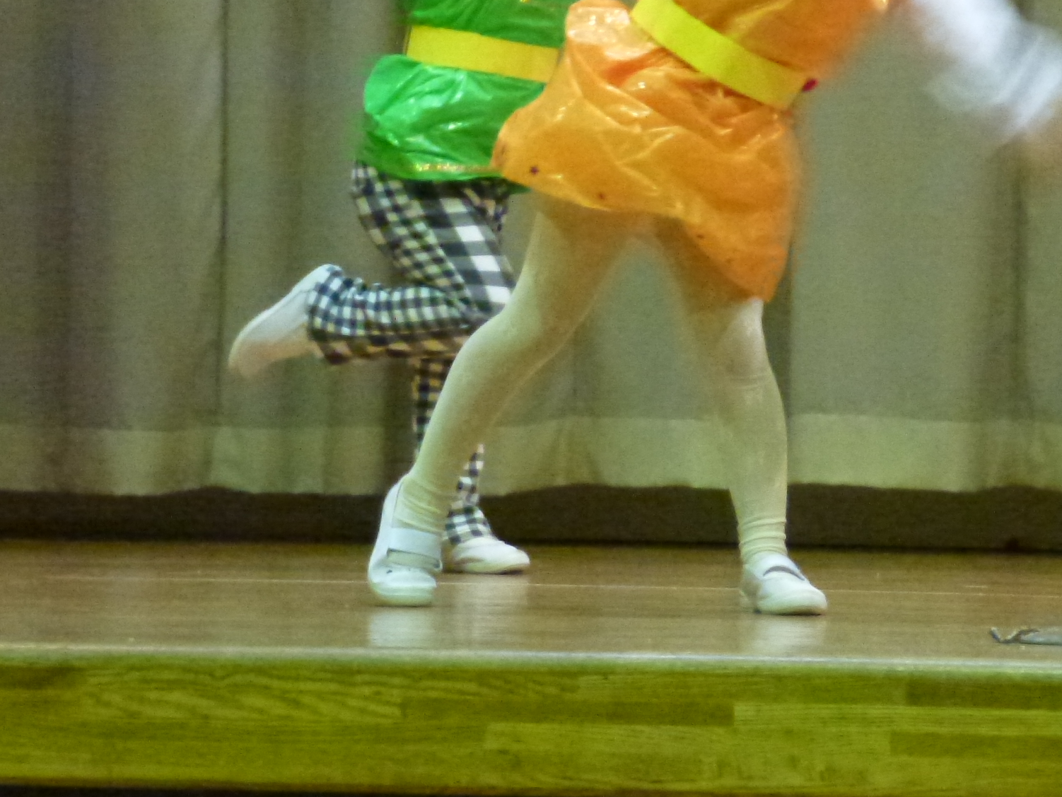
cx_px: 758
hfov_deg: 8.2
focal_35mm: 242
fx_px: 7426
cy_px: 127
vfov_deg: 6.1
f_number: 5.3
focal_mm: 25.5
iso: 1600
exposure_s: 1/30
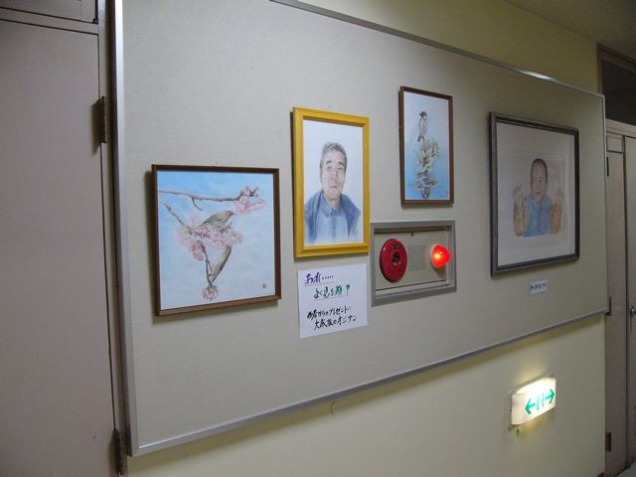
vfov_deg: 39.7
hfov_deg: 51.4
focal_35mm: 36
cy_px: 238
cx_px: 318
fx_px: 661
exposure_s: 1/30
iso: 200
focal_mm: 6
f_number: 2.8
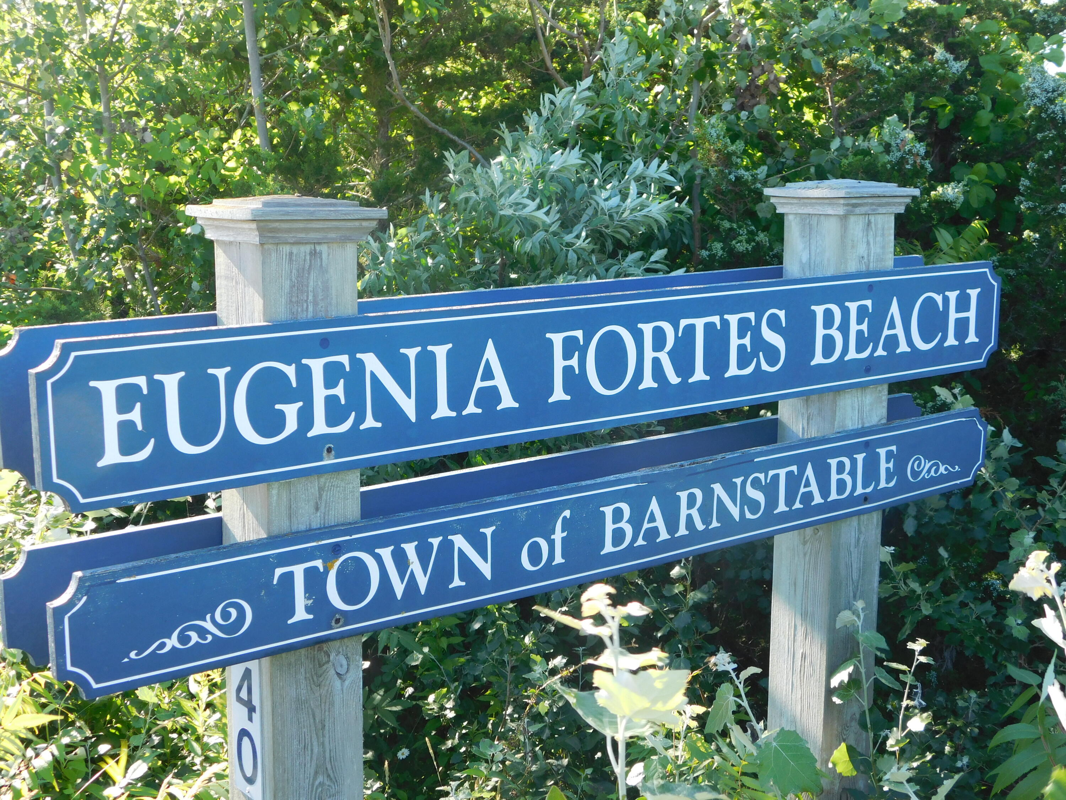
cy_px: 400
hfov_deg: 42.1
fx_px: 1386
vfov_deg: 32.2
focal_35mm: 45
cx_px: 533
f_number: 3.7
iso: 125
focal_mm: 8
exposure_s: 1/125
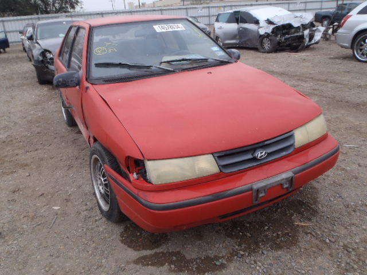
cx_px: 184
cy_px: 138
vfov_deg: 49.7
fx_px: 297
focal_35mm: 28
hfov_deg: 63.4
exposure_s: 1/80
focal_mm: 5
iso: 80
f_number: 4.5
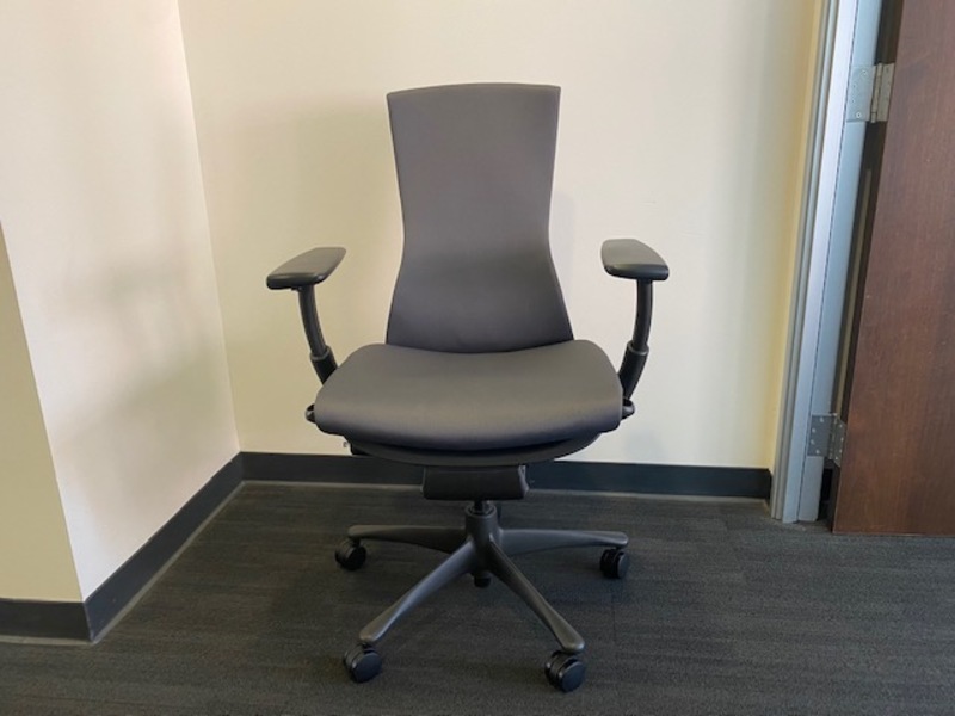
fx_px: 717
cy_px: 358
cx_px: 478
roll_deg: +2.1
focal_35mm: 26
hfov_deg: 67.3
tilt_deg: -17.1
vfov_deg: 53.1
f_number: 1.8
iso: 160
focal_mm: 4.25
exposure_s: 1/60
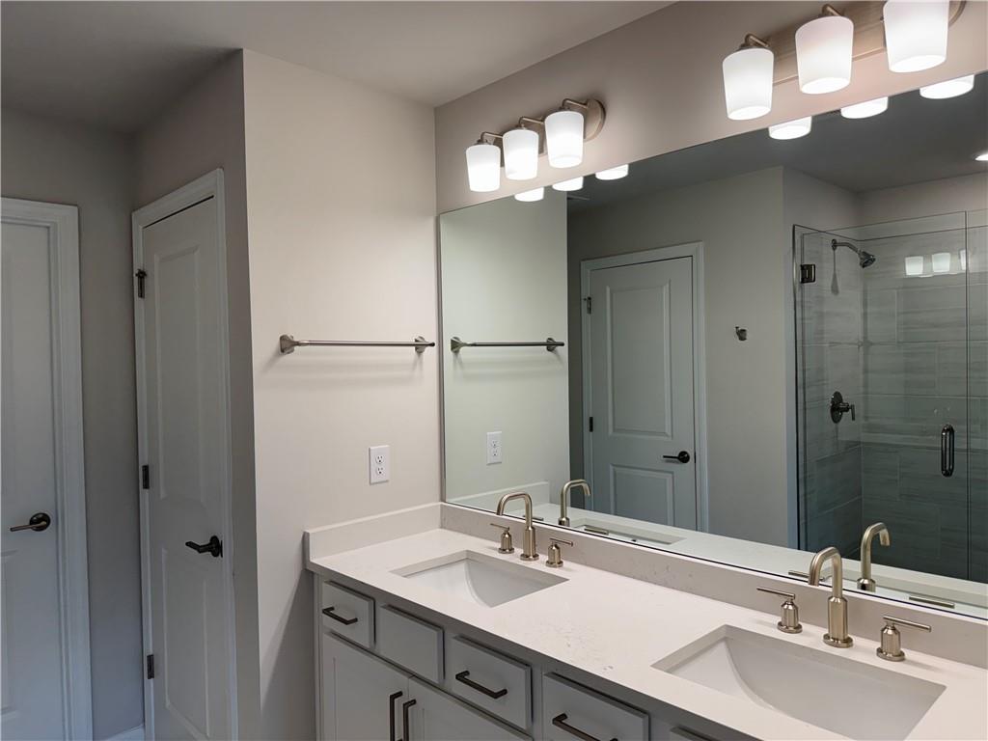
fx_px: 685
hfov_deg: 71.6
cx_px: 494
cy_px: 370
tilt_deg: -2.3
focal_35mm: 24
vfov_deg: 56.8
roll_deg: +0.7
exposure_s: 1/204
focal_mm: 6.76
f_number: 1.78
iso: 80
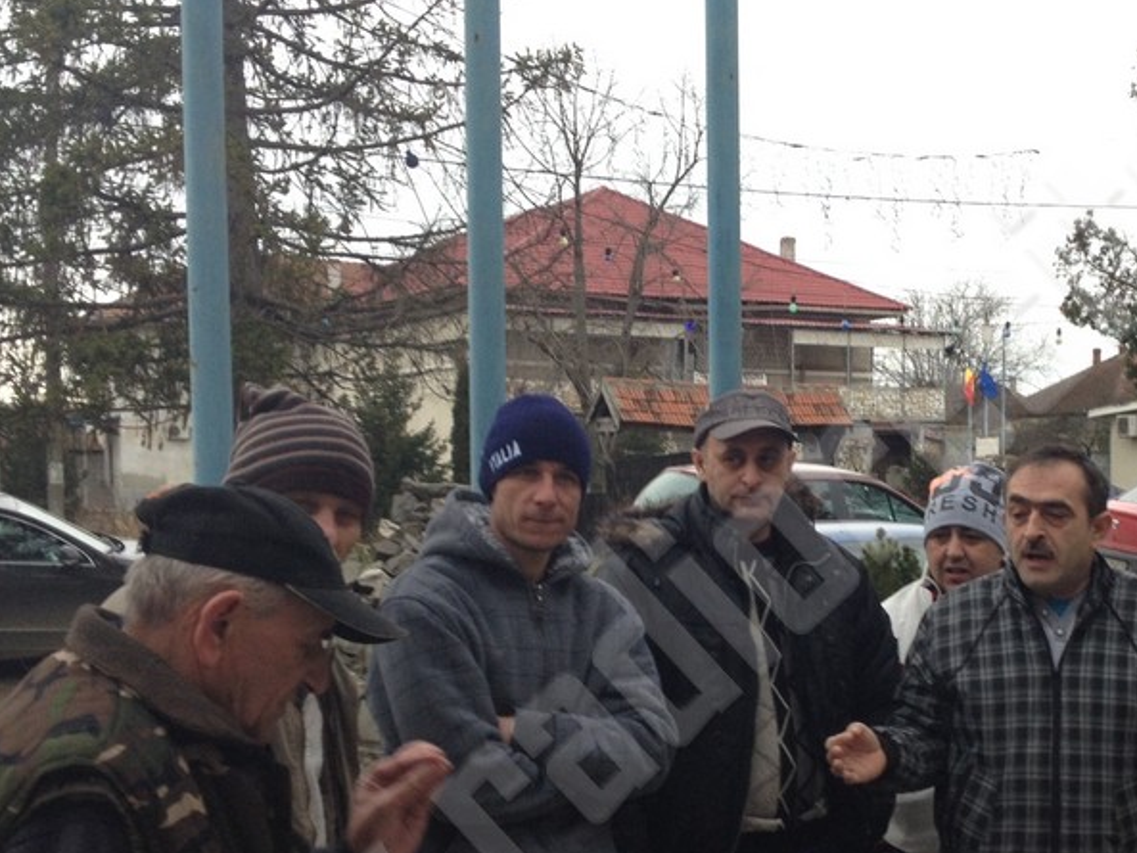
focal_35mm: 59
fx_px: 1938
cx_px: 759
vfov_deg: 24.7
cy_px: 573
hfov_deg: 32.4
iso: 80
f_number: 2.4
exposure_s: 1/120
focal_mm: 4.28
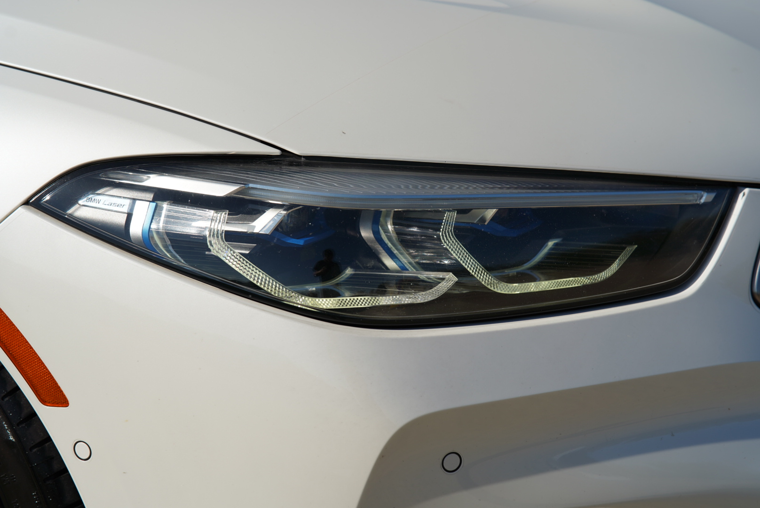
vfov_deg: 16.1
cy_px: 254
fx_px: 1796
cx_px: 380
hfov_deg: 23.9
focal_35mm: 85
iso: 100
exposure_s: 1/1000
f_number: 4.5
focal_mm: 85
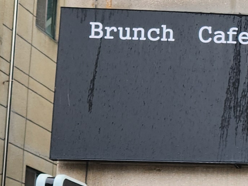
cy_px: 231
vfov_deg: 10.9
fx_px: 953
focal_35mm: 133
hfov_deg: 12.5
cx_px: 540
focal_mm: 5.4
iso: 32
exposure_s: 1/180
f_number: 1.8
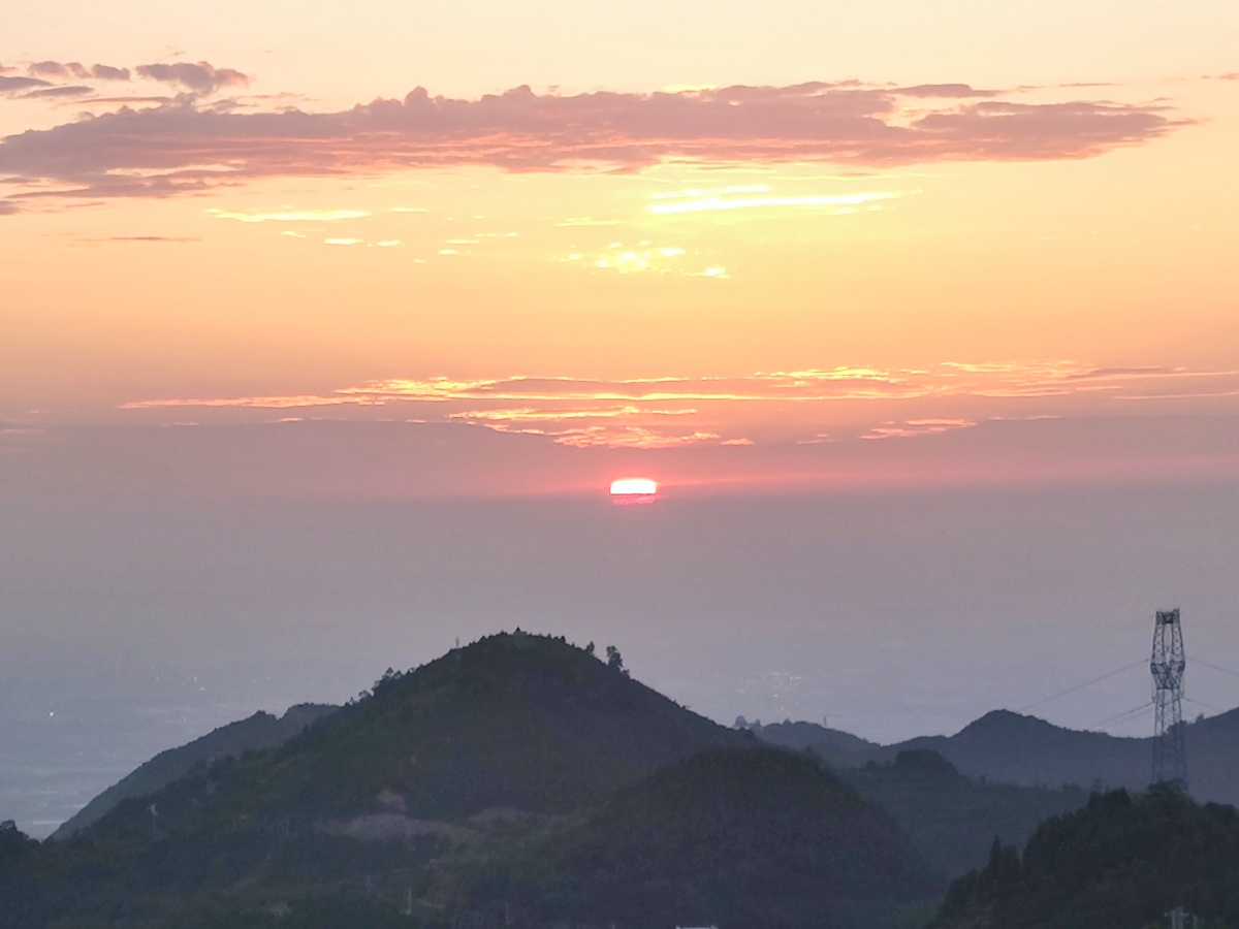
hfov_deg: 15.4
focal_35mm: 128
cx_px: 620
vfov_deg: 11.6
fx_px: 4581
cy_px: 464
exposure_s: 1/222
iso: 50
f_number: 1.69
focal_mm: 6.72
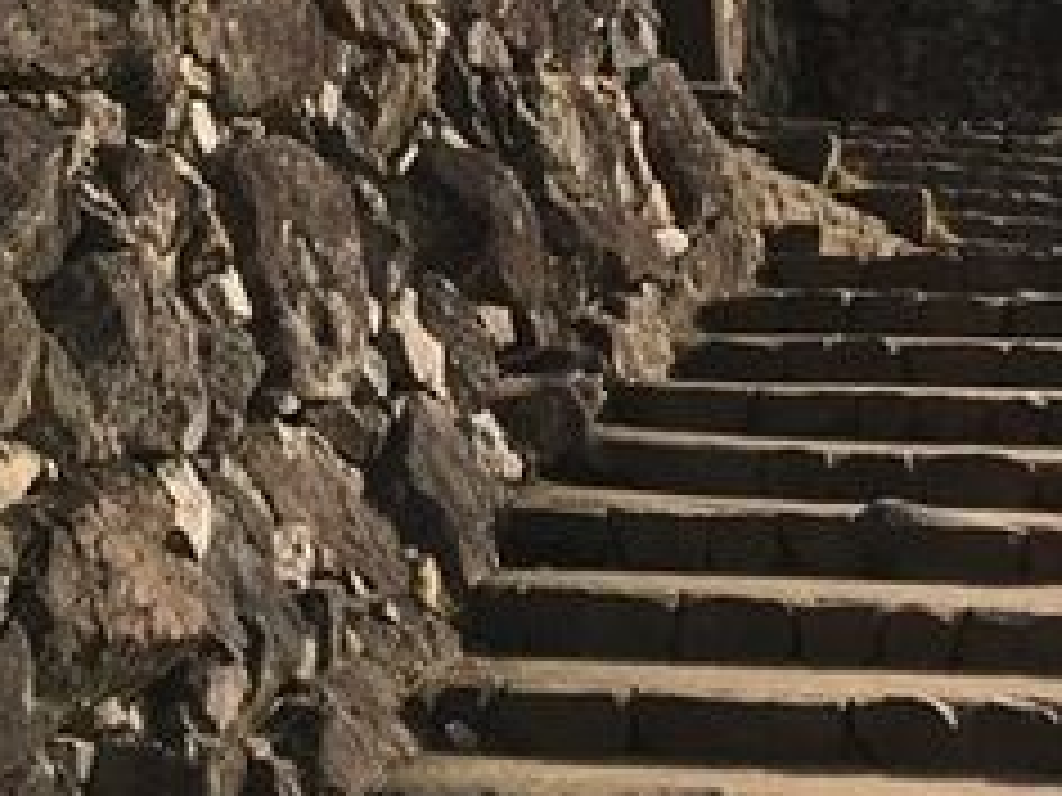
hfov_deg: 19.6
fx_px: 3068
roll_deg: -3.1
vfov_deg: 13.6
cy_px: -528
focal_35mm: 100
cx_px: 709
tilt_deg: +20.4
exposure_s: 1/1876
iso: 25
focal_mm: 4.15
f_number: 2.2
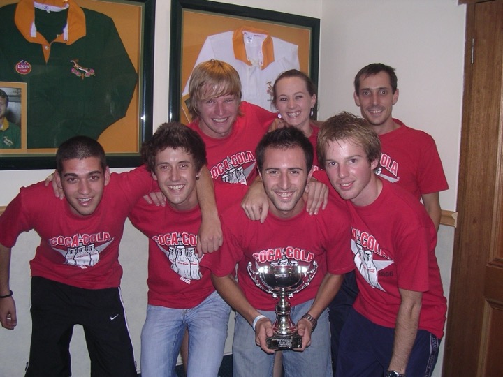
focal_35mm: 38
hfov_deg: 49.0
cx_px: 252
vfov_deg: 37.7
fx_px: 552
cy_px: 188
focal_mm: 5.8
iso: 173
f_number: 2.8
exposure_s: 1/60.1
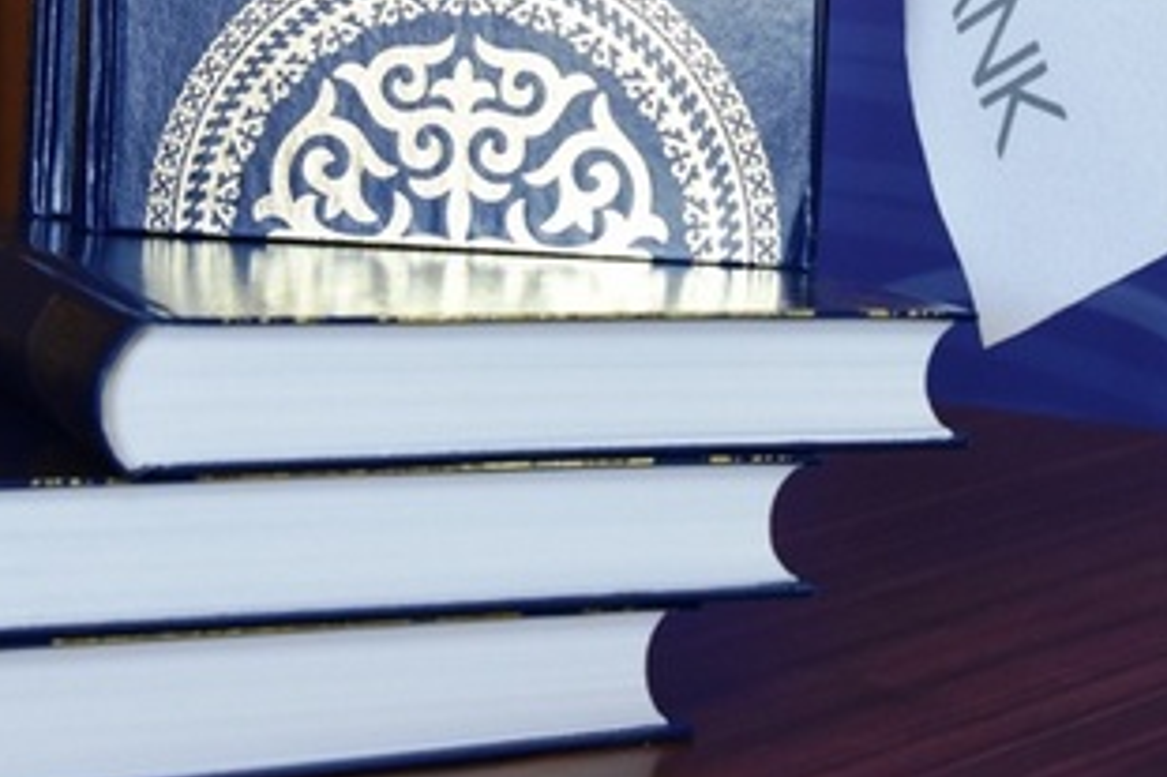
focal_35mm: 111
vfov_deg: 12.2
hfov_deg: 18.4
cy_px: -49
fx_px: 3596
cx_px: 796
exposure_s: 1/100
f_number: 7.1
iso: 2000
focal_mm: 46
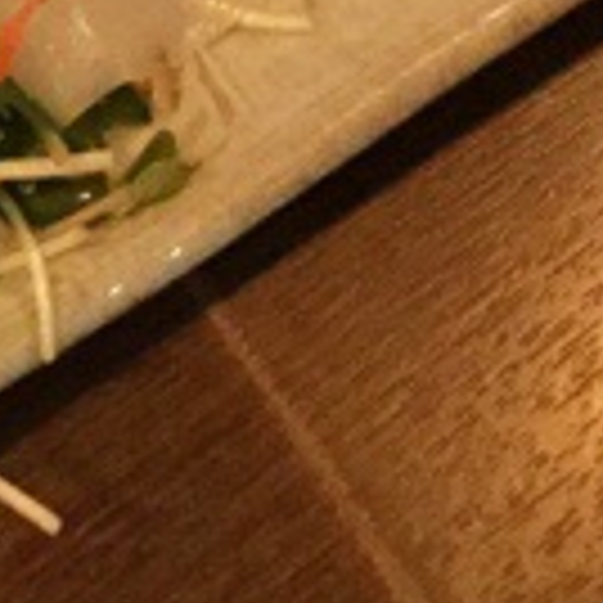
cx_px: 166
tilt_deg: -56.1
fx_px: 2582
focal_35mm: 131
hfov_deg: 13.3
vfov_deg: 12.4
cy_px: -418
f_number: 2.4
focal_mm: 3.3
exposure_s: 1/15
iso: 800
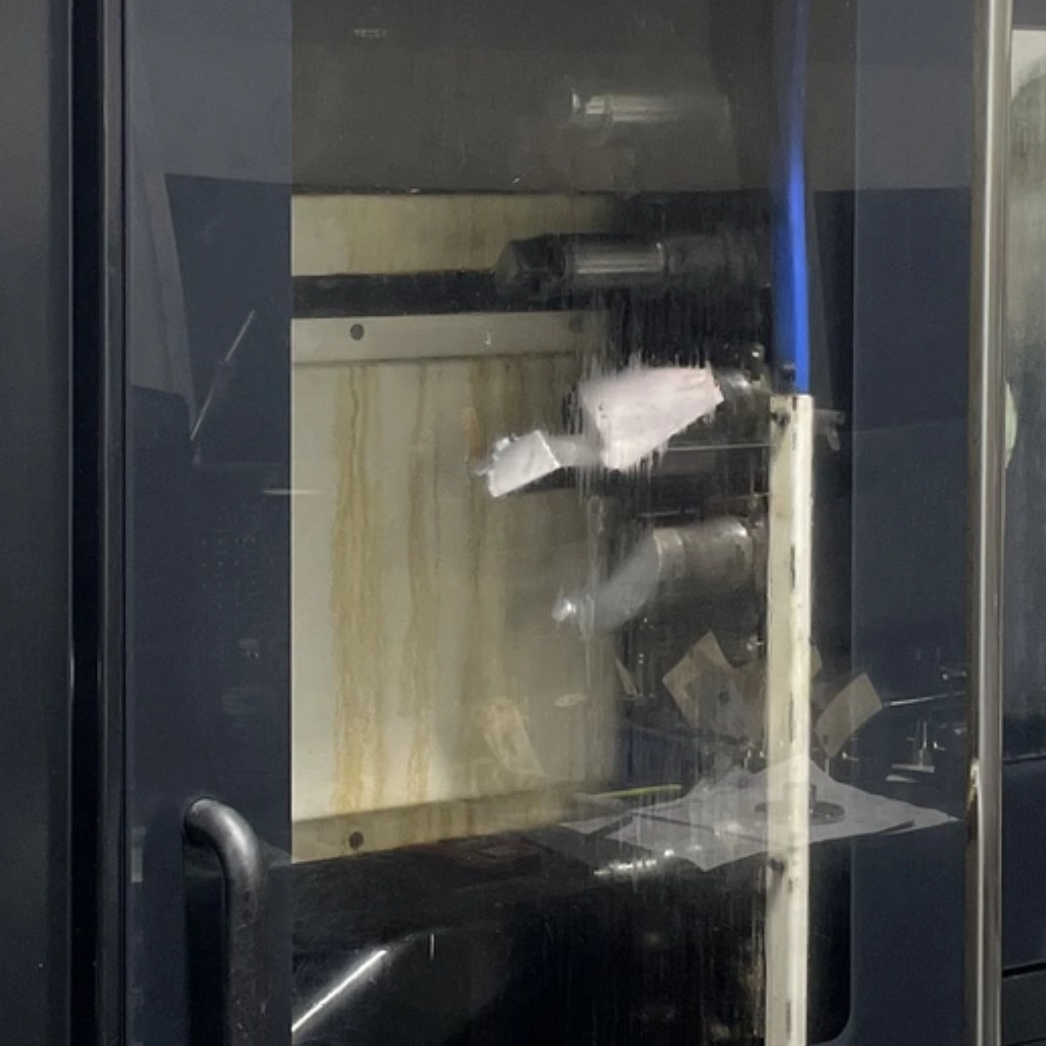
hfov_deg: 19.5
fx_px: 3043
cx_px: 456
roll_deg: -0.1
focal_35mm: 89
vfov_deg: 19.4
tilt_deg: -1.5
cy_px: 302
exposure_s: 1/120
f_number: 1.6
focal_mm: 4.2
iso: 100
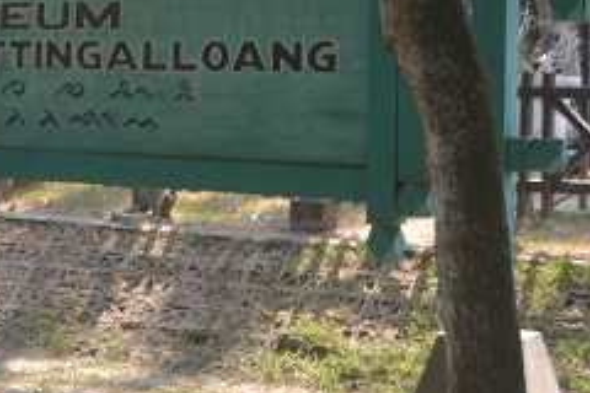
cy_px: 58
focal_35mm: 105
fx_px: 1721
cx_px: -197
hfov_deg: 18.0
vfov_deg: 13.0
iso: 125
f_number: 5.6
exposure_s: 1/125
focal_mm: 24
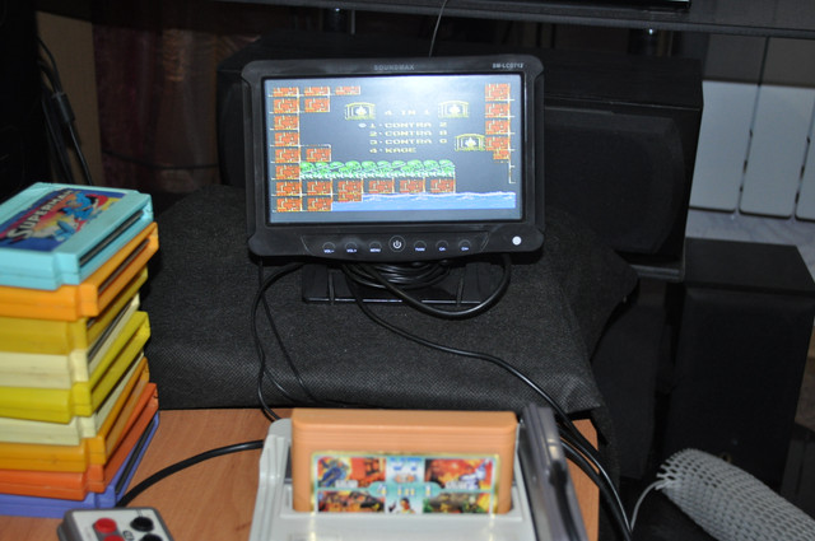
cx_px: 408
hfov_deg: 41.2
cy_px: 270
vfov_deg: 28.0
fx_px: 1085
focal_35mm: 48
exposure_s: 1/60
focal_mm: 32
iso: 800
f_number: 4.8
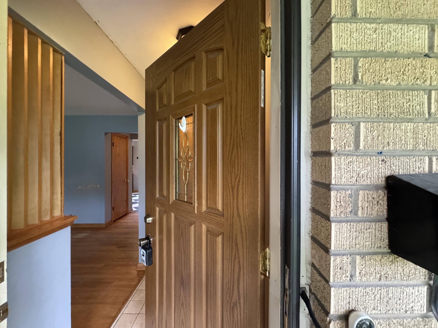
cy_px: 164
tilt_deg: -1.5
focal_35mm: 14
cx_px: 219
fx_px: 177
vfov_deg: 85.7
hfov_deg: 102.1
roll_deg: +0.1
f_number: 2.2
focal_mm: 2.22
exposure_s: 1/60
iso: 1250
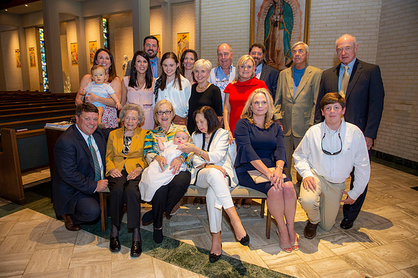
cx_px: 209
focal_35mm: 24
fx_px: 278
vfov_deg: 53.1
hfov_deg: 73.8
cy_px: 139
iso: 1000
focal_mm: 24
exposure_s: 1/100
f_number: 3.5
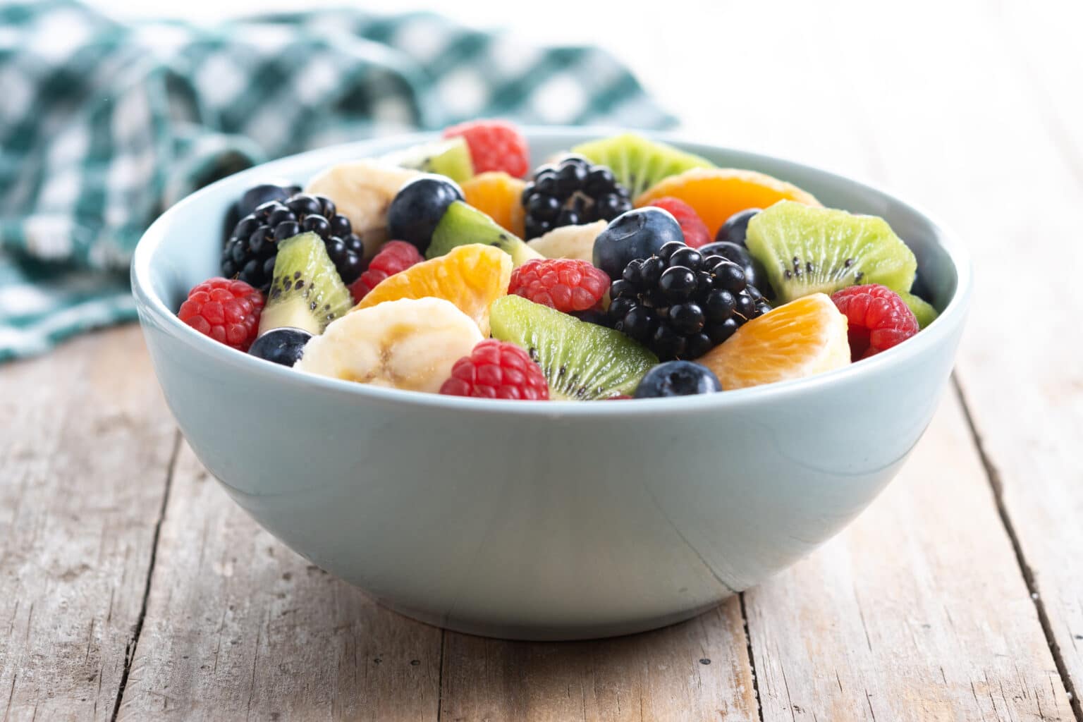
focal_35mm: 90
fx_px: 2707
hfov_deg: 22.6
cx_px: 542
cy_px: 361
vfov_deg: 15.2
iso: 100
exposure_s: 1/200
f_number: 5.6
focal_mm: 60
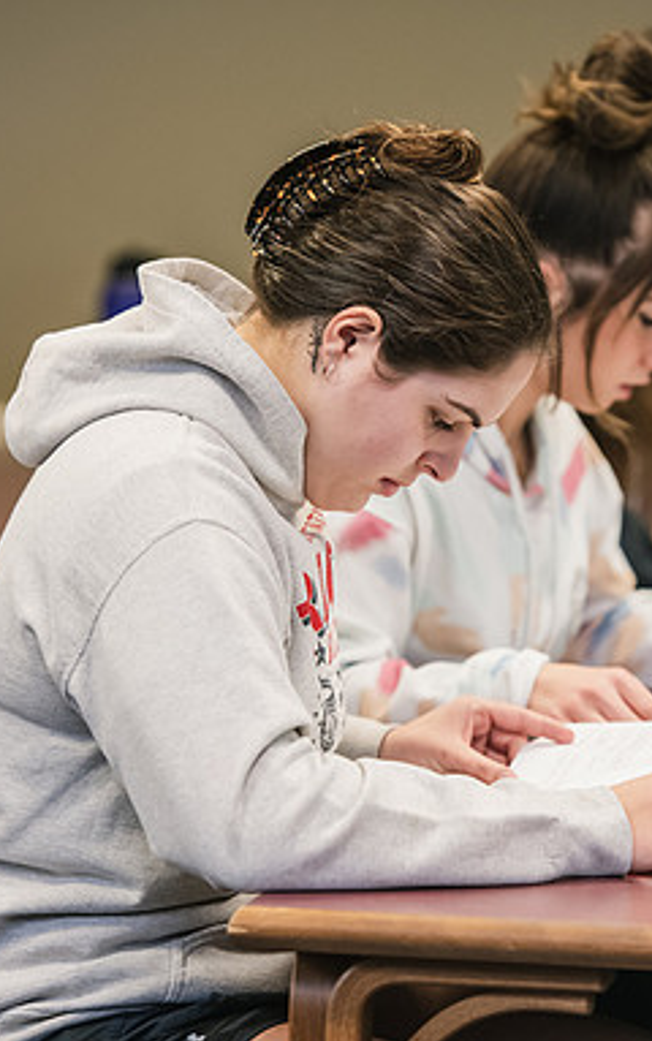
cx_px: 446
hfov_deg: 6.1
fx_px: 6130
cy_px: 523
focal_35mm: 216
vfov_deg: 9.7
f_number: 3.2
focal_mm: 140
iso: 1600
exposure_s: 1/200
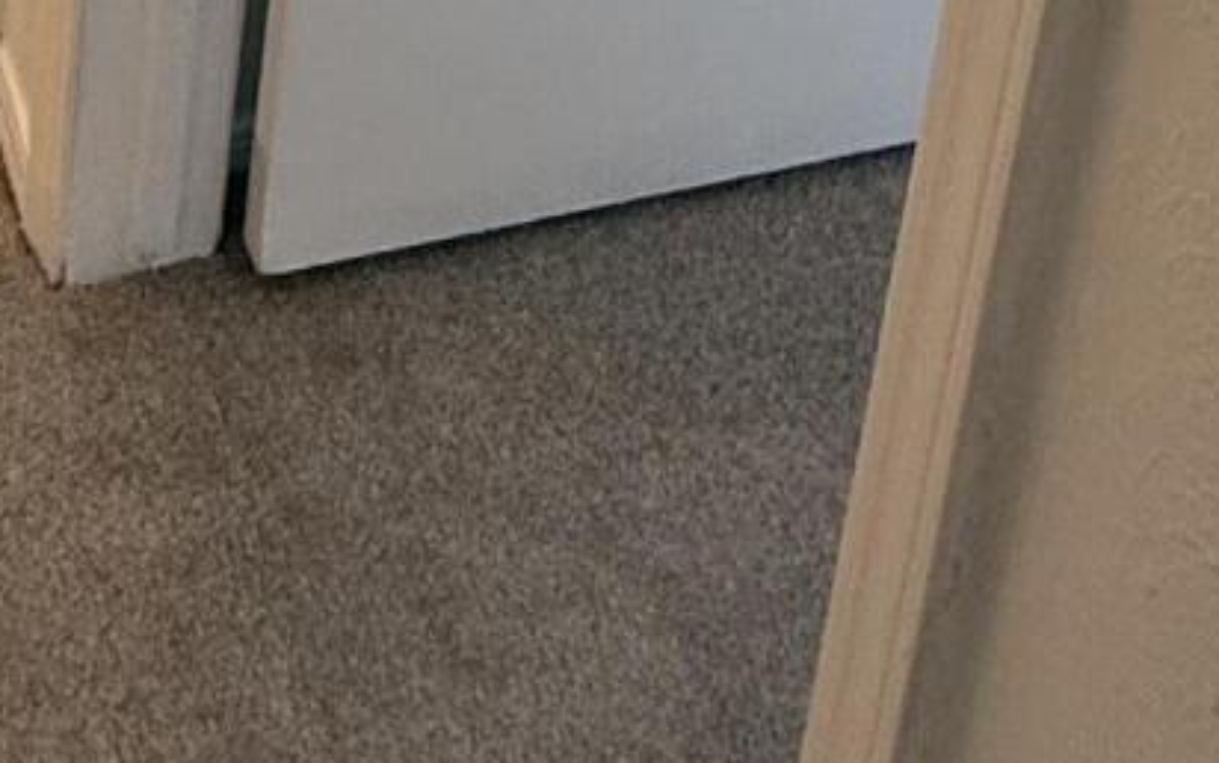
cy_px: -1233
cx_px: 163
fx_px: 2393
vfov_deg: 12.6
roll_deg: -4.8
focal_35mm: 72
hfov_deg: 27.7
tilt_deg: -13.6
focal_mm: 2.22
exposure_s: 1/120
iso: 125
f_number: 2.2
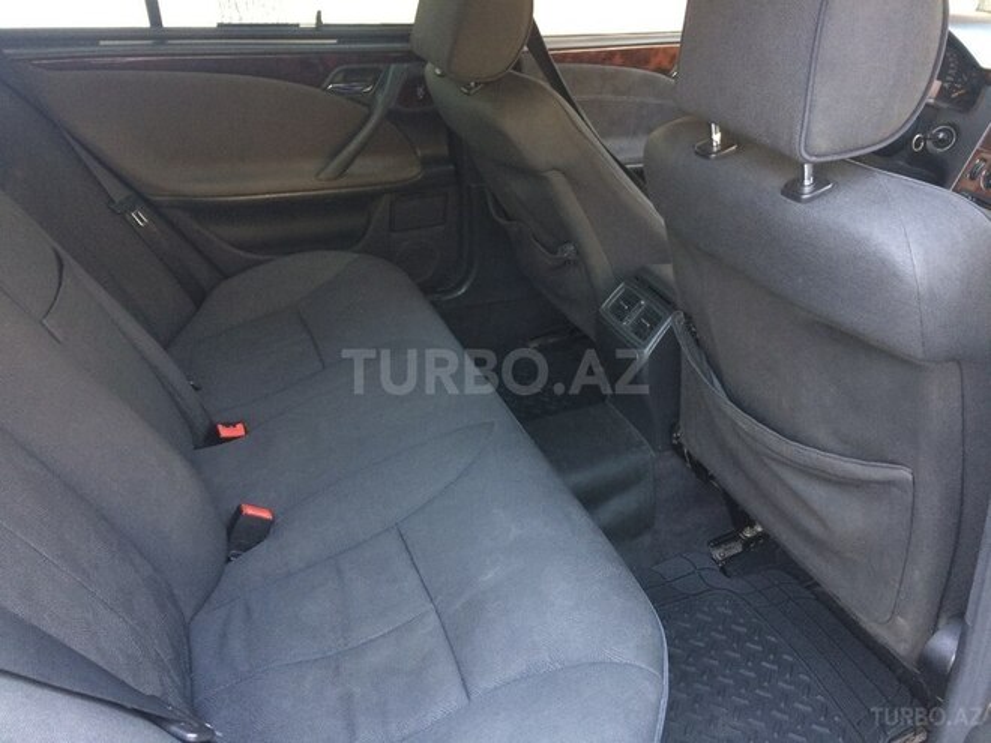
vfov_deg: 48.2
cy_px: 372
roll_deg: -3.7
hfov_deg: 61.7
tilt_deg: -29.5
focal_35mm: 29
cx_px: 496
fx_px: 830
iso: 80
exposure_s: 1/33
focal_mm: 4.15
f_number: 2.2
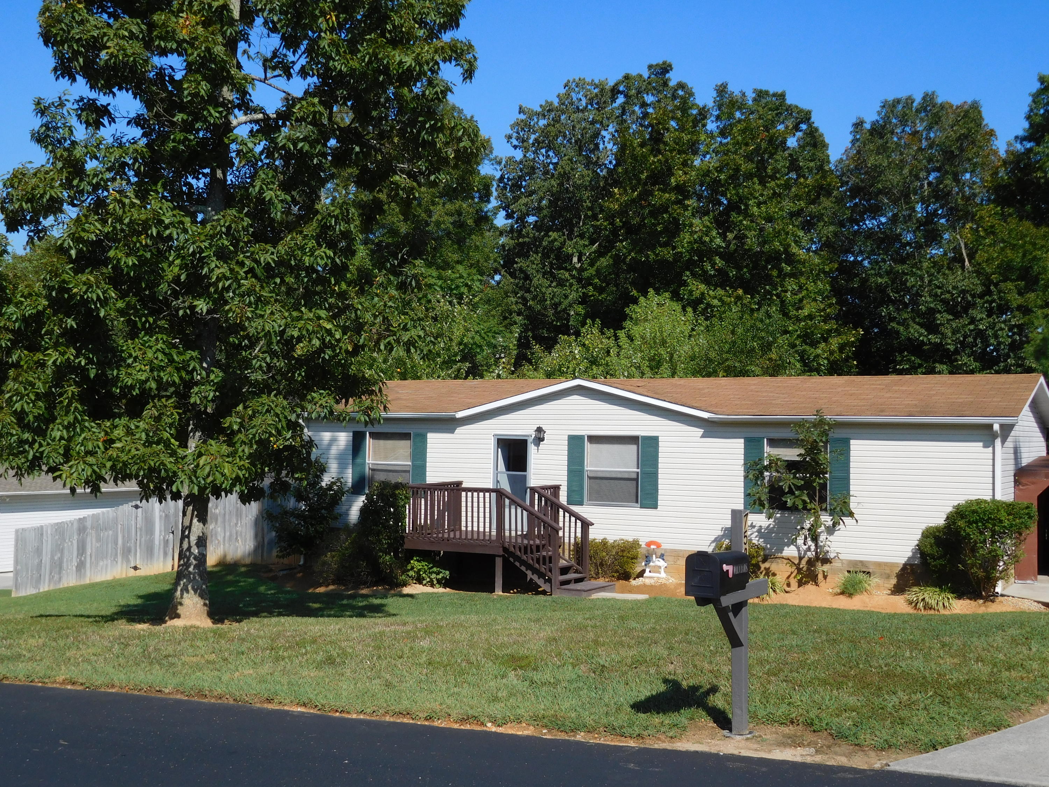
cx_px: 524
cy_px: 394
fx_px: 1212
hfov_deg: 46.8
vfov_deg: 36.0
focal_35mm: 40
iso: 125
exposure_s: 1/1250
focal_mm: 7.1
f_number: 3.9
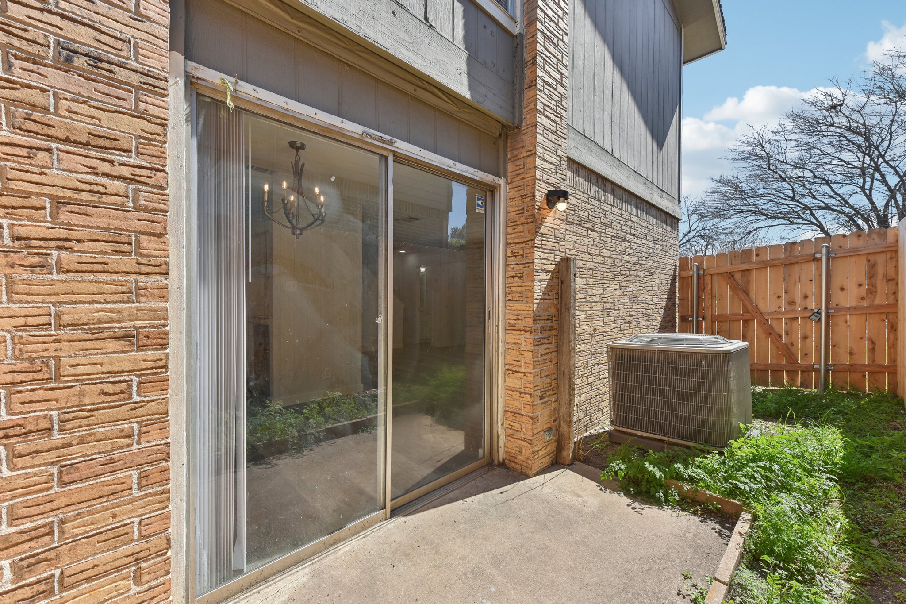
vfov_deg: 81.2
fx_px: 352
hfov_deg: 104.3
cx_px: 453
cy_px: 302
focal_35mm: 14
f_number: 8
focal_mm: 14
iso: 100
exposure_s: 1/200
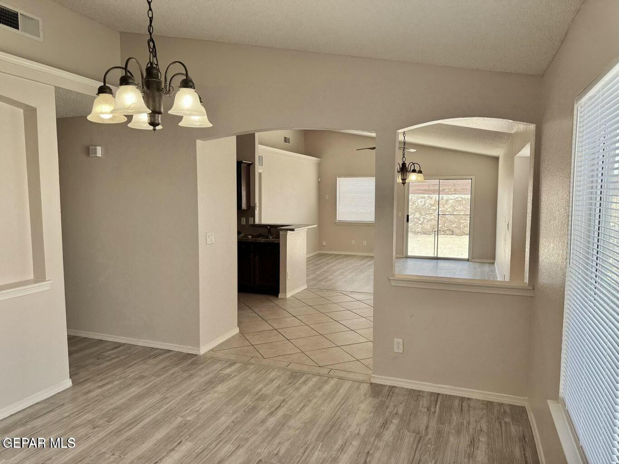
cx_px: 310
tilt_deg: -4.7
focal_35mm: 24
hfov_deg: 71.6
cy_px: 232
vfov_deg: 56.8
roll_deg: -0.6
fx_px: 429
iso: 80
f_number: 1.78
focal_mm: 6.76
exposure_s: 1/174
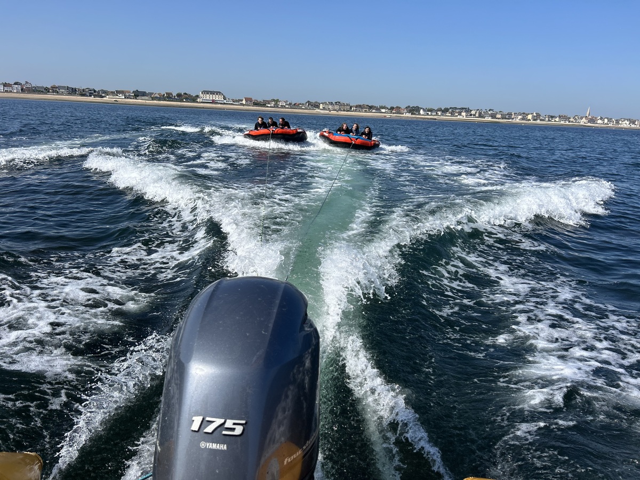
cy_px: 240
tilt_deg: -15.1
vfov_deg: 53.1
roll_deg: -1.4
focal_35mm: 26
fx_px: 481
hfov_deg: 67.3
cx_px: 320
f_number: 1.5
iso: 50
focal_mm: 5.7
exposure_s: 1/5587
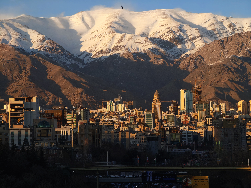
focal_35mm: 120
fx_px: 870
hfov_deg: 16.4
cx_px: 126
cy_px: 94
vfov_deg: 12.3
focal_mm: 19.4
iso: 50
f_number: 2.5
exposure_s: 1/873
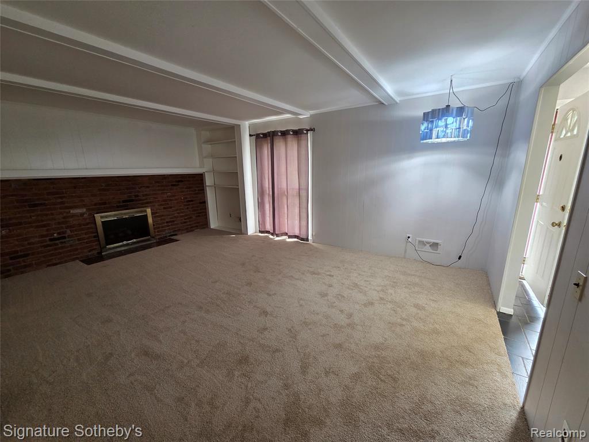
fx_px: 221
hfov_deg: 106.2
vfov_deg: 89.9
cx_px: 294
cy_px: 221
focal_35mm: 13
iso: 160
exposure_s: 1/60
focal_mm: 2.2
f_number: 2.2
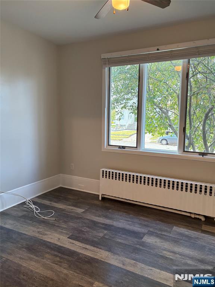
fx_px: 215
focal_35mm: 26
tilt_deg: -6.0
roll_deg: -0.5
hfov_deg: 53.1
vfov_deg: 67.3
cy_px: 144
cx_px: 108
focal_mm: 5.96
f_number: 1.6
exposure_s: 1/120
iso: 200
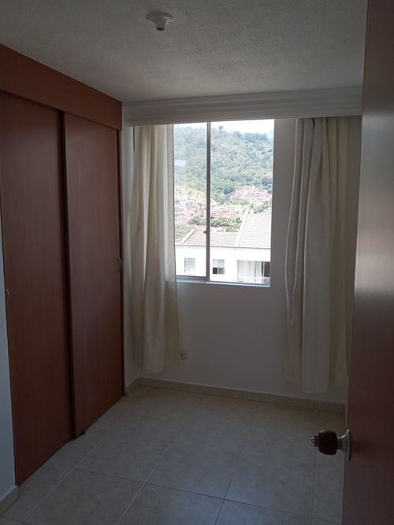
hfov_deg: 51.3
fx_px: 410
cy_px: 262
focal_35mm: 27
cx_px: 197
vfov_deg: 65.3
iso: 112
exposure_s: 1/240
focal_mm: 3.79
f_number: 2.2
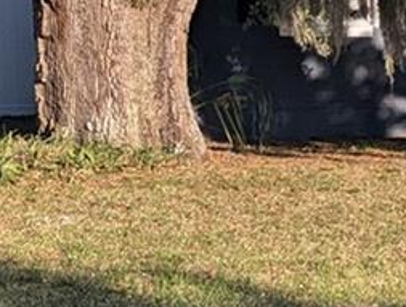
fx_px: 1775
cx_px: 995
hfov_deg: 10.9
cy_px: 116
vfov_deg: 9.9
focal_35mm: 151
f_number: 1.85
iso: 42
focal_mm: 6.81
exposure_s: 1/871
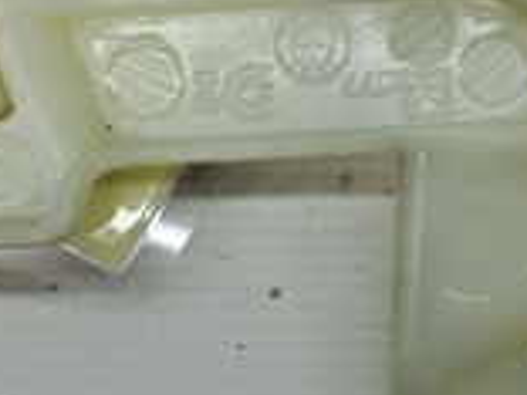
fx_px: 1690
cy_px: 204
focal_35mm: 111
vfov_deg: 13.3
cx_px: 247
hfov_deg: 17.7
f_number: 1.8
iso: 50
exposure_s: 1/100
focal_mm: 4
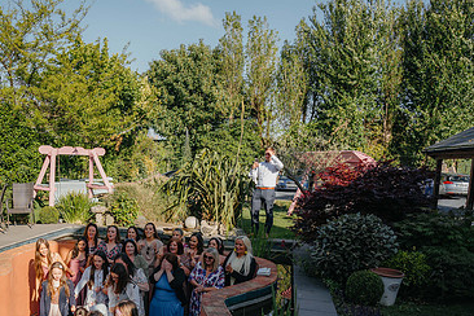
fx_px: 500
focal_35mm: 38
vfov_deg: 34.5
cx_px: 101
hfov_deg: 48.1
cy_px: 227
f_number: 5
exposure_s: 1/250
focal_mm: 24
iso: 100
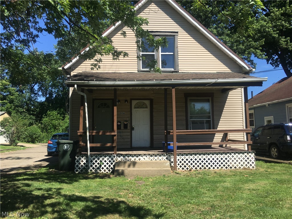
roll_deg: +0.3
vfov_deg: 48.2
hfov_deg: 61.7
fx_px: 245
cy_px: 110
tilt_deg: +5.8
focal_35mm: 29
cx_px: 146
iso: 25
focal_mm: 4.15
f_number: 2.2
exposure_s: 1/1261
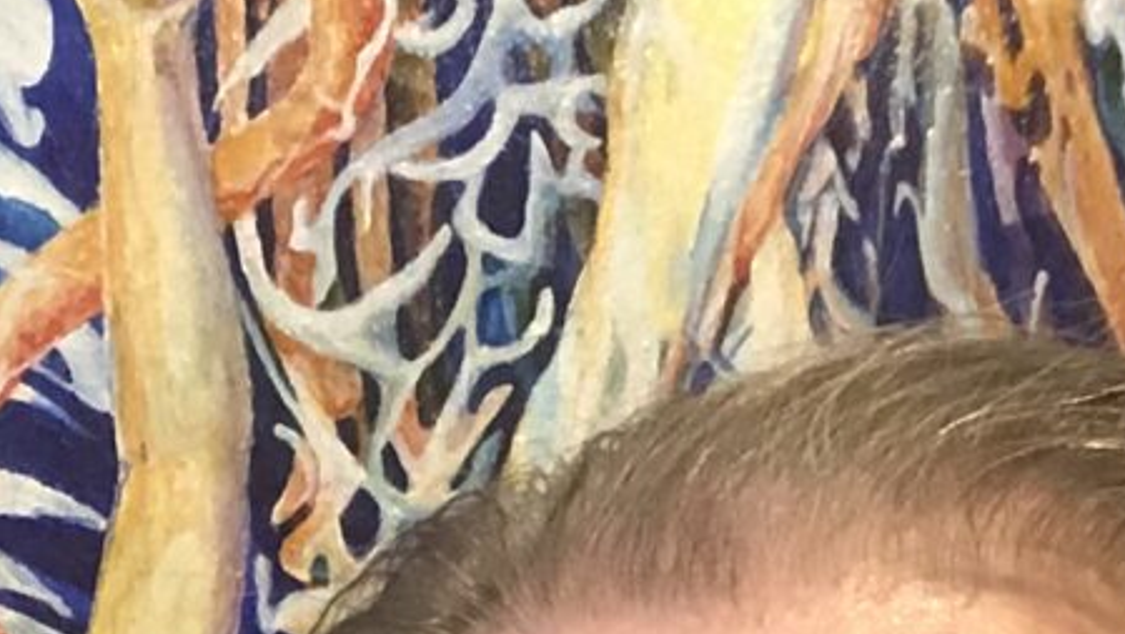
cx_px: -3
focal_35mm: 149
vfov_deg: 8.0
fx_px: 4447
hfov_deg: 14.2
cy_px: 862
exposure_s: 1/60
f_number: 2.2
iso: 250
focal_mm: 2.87
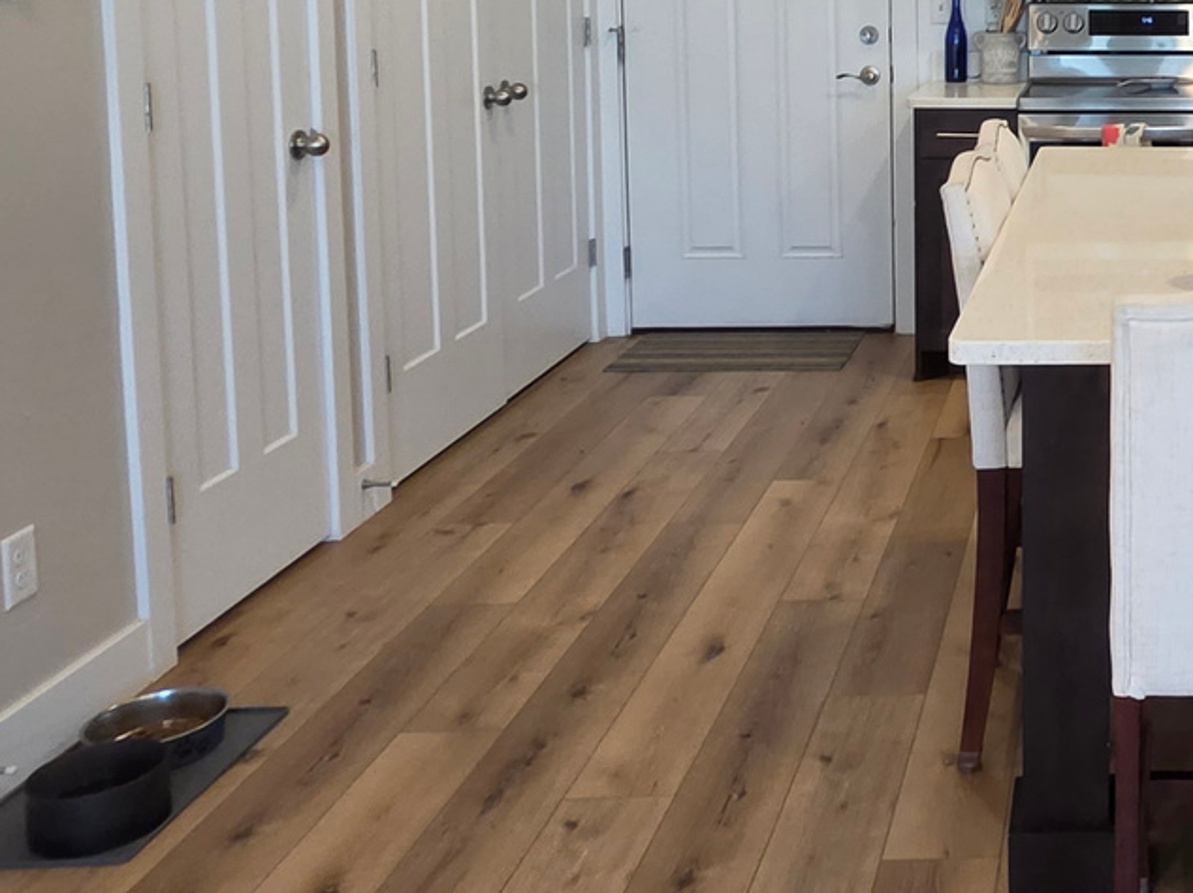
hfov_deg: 38.5
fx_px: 1447
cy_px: 79
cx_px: 1251
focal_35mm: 42
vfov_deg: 32.5
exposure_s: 1/60
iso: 400
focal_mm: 2.2
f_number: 2.2
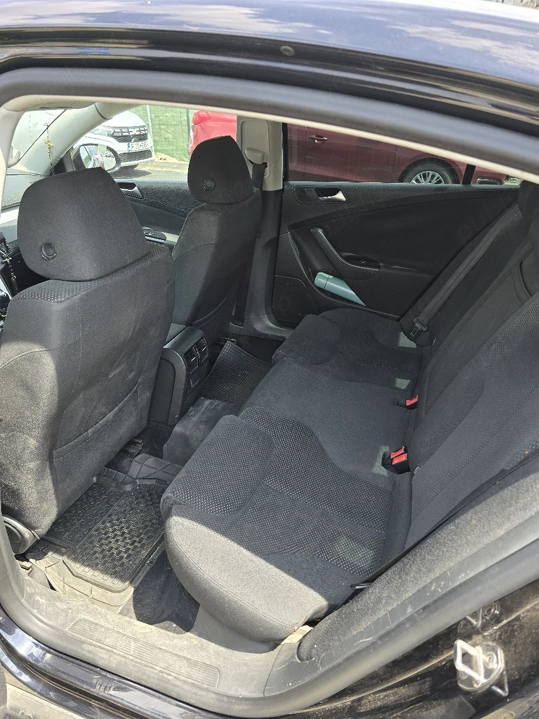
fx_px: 477
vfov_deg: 73.9
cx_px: 270
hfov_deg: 58.9
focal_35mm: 23
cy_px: 360
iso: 32
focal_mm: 6.3
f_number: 1.7
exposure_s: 1/182
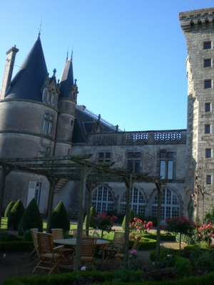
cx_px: 107
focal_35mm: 38
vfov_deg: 49.0
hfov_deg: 37.7
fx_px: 313
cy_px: 142
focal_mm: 6.3
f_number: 3.1
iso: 50
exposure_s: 1/400
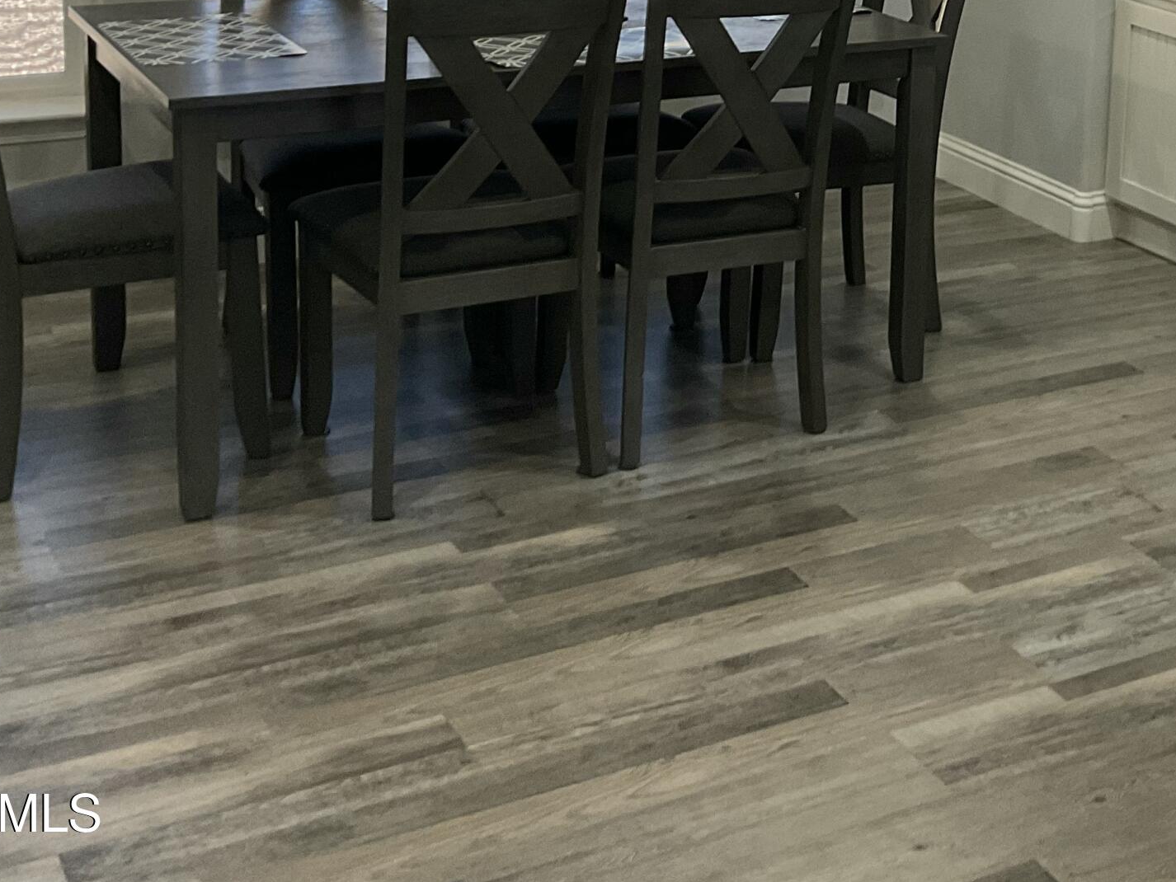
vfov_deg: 22.9
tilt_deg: -8.9
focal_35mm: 61
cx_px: 1027
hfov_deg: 30.5
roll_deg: -2.2
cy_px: -29
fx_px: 2073
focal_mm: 3
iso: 64
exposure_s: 1/60
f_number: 1.8
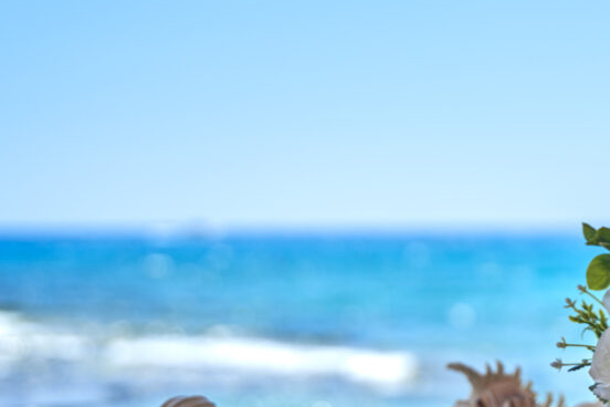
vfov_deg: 15.3
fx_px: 1508
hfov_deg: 22.4
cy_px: 310
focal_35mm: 89
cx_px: 530
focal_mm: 48
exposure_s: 1/2500
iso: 100
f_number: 2.8
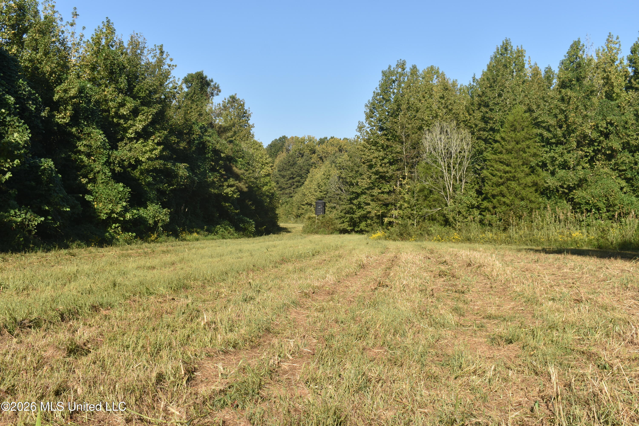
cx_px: 320
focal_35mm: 39
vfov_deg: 34.2
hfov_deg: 49.6
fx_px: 692
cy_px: 213
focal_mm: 26
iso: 110
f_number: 8
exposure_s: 1/250
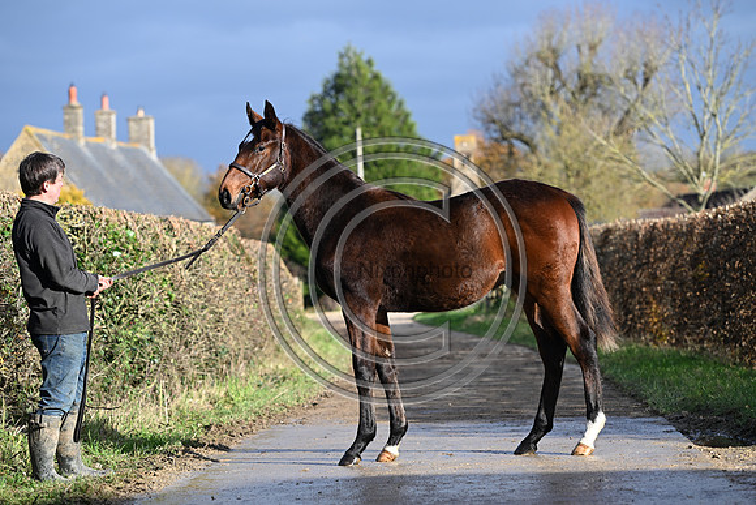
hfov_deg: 15.2
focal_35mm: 135
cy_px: 252
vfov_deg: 10.2
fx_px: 2836
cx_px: 378
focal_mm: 135
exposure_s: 1/1000
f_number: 4.5
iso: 250
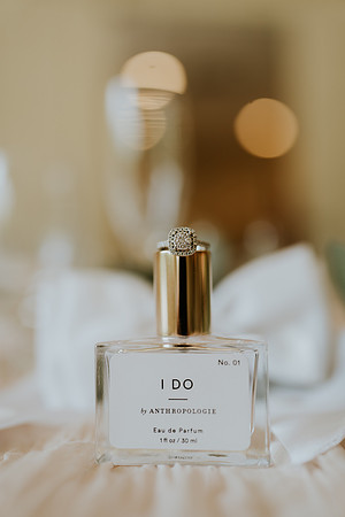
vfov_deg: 54.4
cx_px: 172
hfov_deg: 37.9
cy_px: 258
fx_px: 503
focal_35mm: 35
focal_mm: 35
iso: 320
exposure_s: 1/200
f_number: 1.6
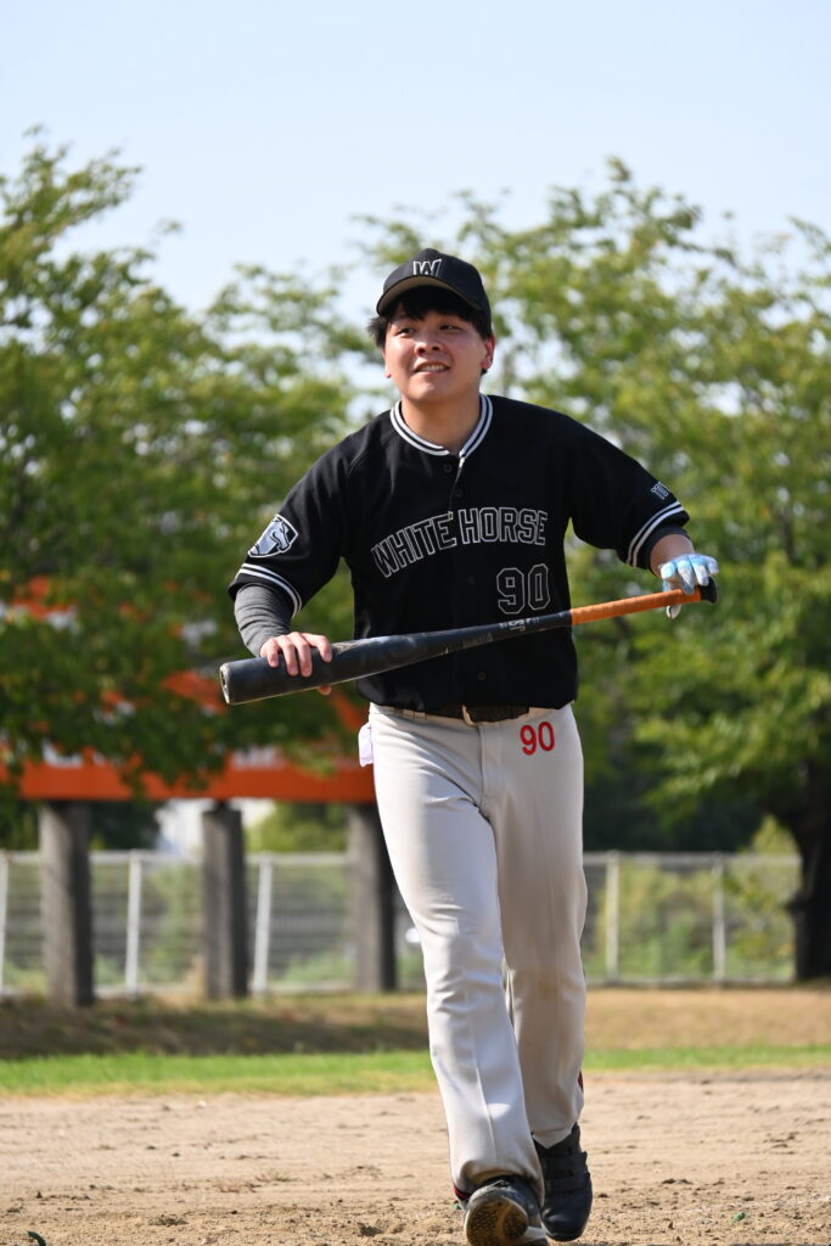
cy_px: 623
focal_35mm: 255
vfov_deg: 8.1
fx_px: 8826
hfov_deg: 5.4
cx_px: 416
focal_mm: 170
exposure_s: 1/1000
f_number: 5.6
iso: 360
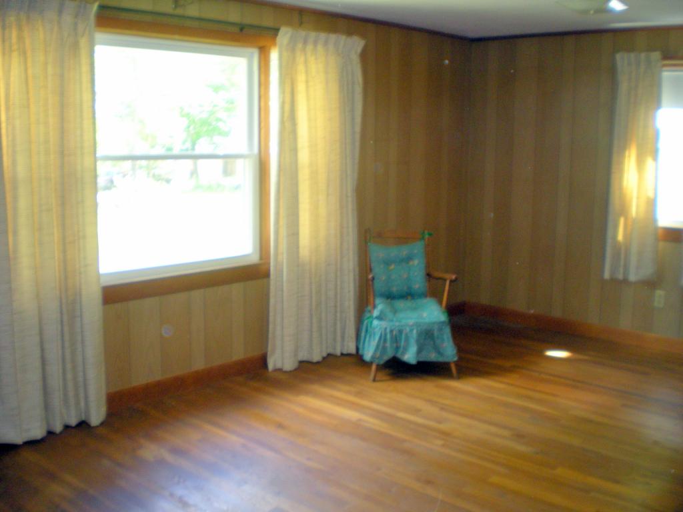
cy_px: 256
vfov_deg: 37.7
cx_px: 342
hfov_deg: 49.0
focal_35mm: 38
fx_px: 750
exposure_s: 1/30
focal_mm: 6.3
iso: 165
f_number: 3.1
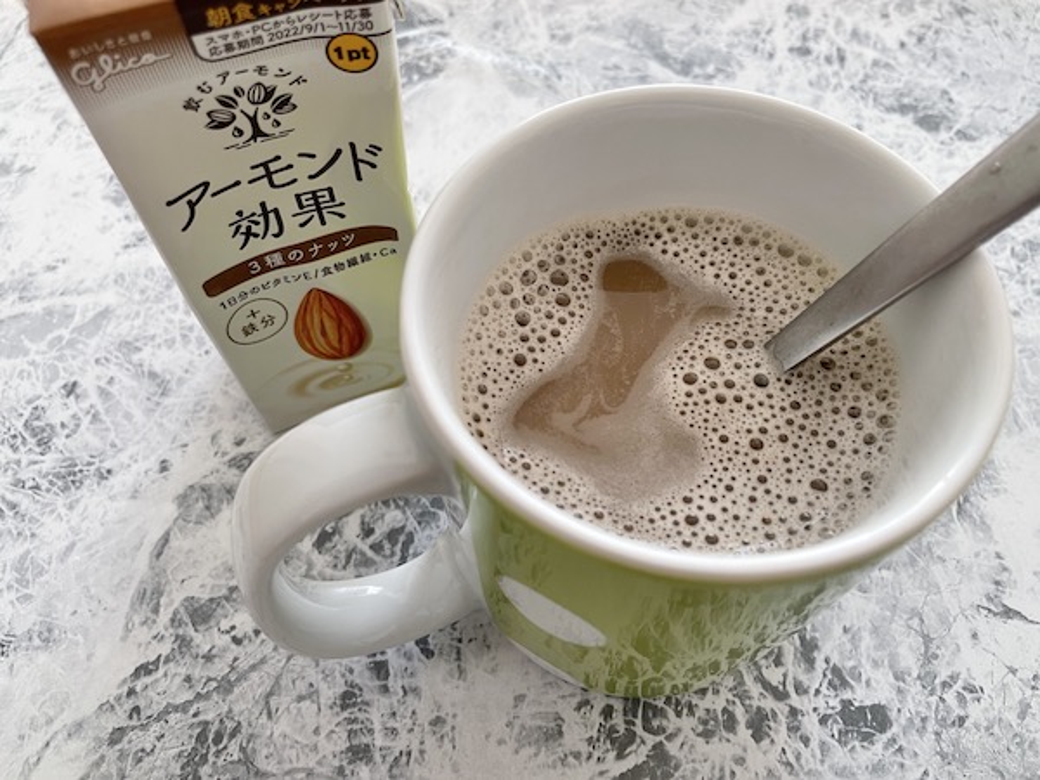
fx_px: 781
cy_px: 390
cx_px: 520
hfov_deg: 67.3
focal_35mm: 26
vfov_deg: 53.1
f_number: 1.6
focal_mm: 4.2
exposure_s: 1/60
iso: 80
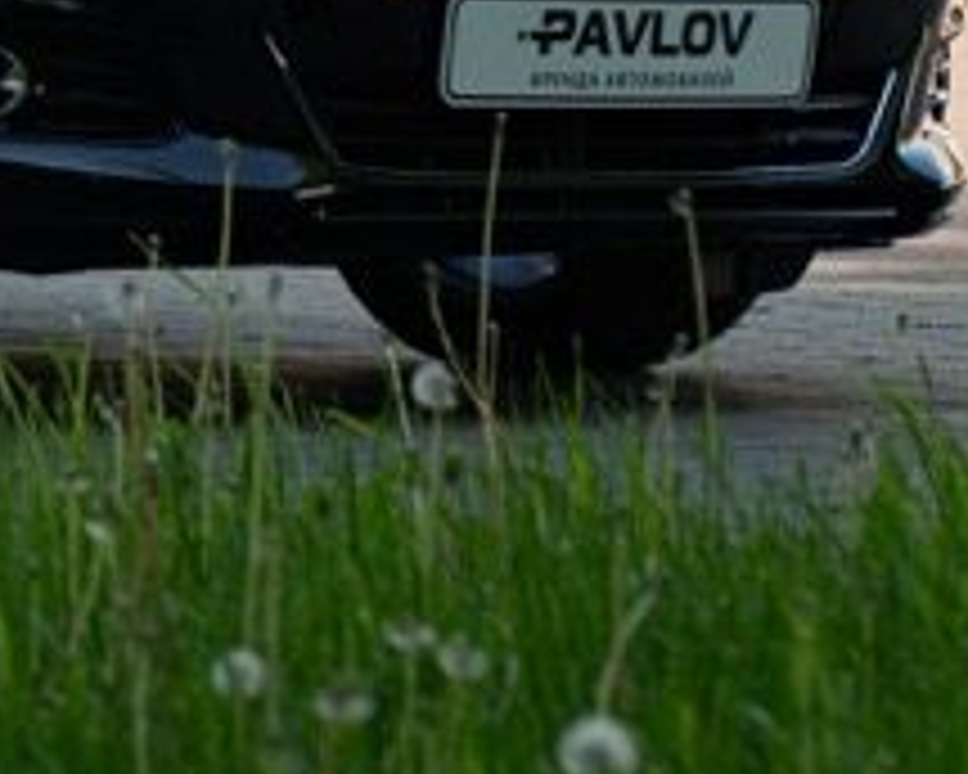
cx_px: -635
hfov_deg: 4.7
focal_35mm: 407
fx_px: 11660
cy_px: -488
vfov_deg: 3.8
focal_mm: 73
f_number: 4
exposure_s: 1/160
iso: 100
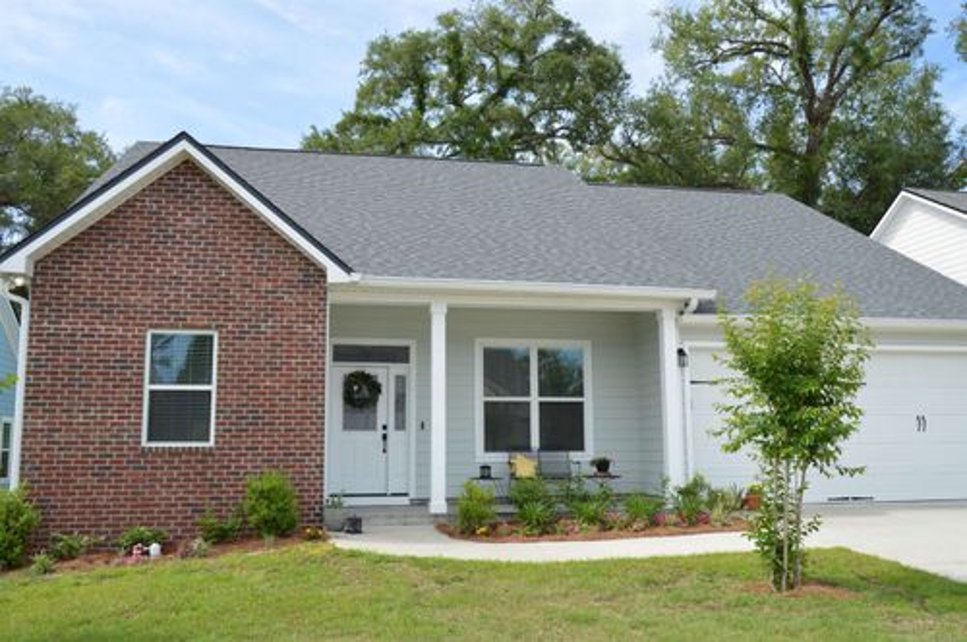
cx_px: 484
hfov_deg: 62.0
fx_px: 805
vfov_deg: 43.5
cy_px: 321
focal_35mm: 30
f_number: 7.1
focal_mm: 20
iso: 100
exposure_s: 1/200
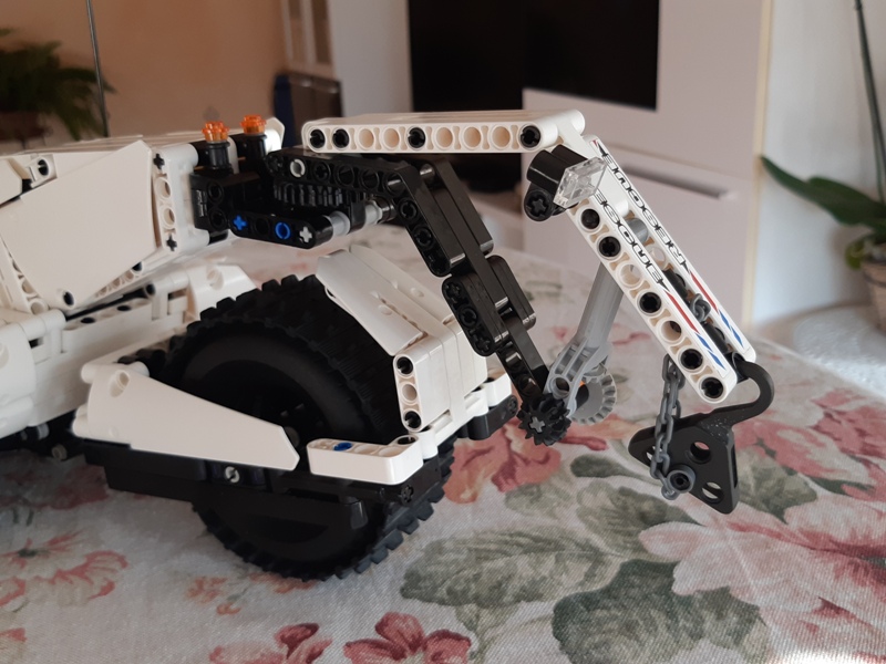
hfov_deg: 67.3
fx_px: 665
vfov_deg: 53.1
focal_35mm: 26
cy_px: 332
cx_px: 443
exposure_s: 1/50
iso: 64
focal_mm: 3.93
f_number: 1.7
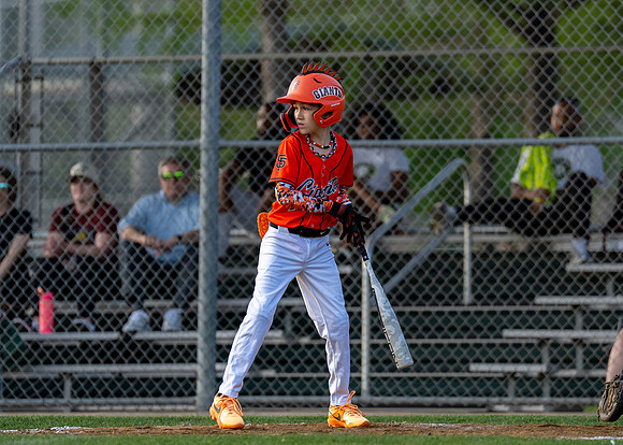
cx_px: 344
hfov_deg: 5.3
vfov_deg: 3.8
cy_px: 225
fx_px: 6783
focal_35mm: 383
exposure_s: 1/2000
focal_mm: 200
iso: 500
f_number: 2.8
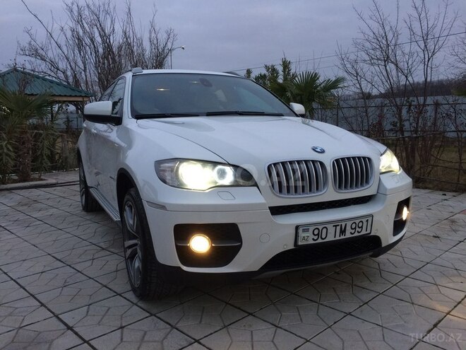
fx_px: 390
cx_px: 233
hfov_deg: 61.7
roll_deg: -0.3
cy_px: 175
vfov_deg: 48.2
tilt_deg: -7.3
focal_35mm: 29
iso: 50
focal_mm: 4.15
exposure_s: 1/33
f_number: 2.2
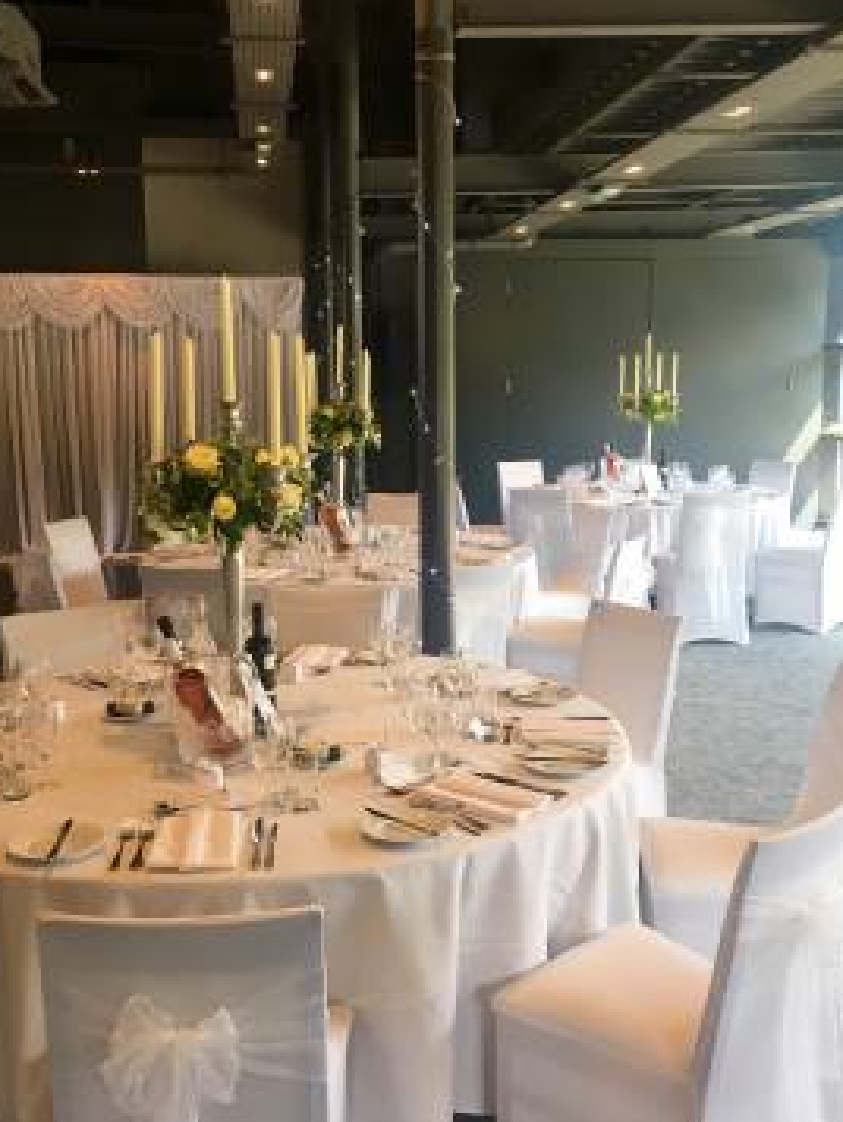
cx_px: 418
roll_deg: +0.7
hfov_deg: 36.8
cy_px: 591
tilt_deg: -8.8
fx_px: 1266
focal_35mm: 39
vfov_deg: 47.8
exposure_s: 1/33
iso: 40
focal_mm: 4.15
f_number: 2.2
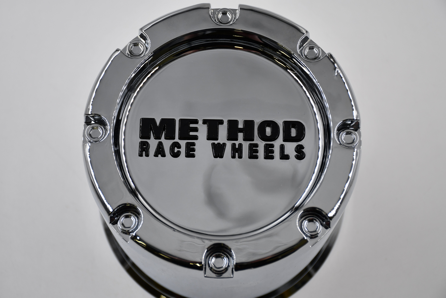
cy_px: 149
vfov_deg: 16.3
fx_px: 1041
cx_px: 223
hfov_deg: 24.2
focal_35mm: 84
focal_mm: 56
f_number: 5.6
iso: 320
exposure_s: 1/250
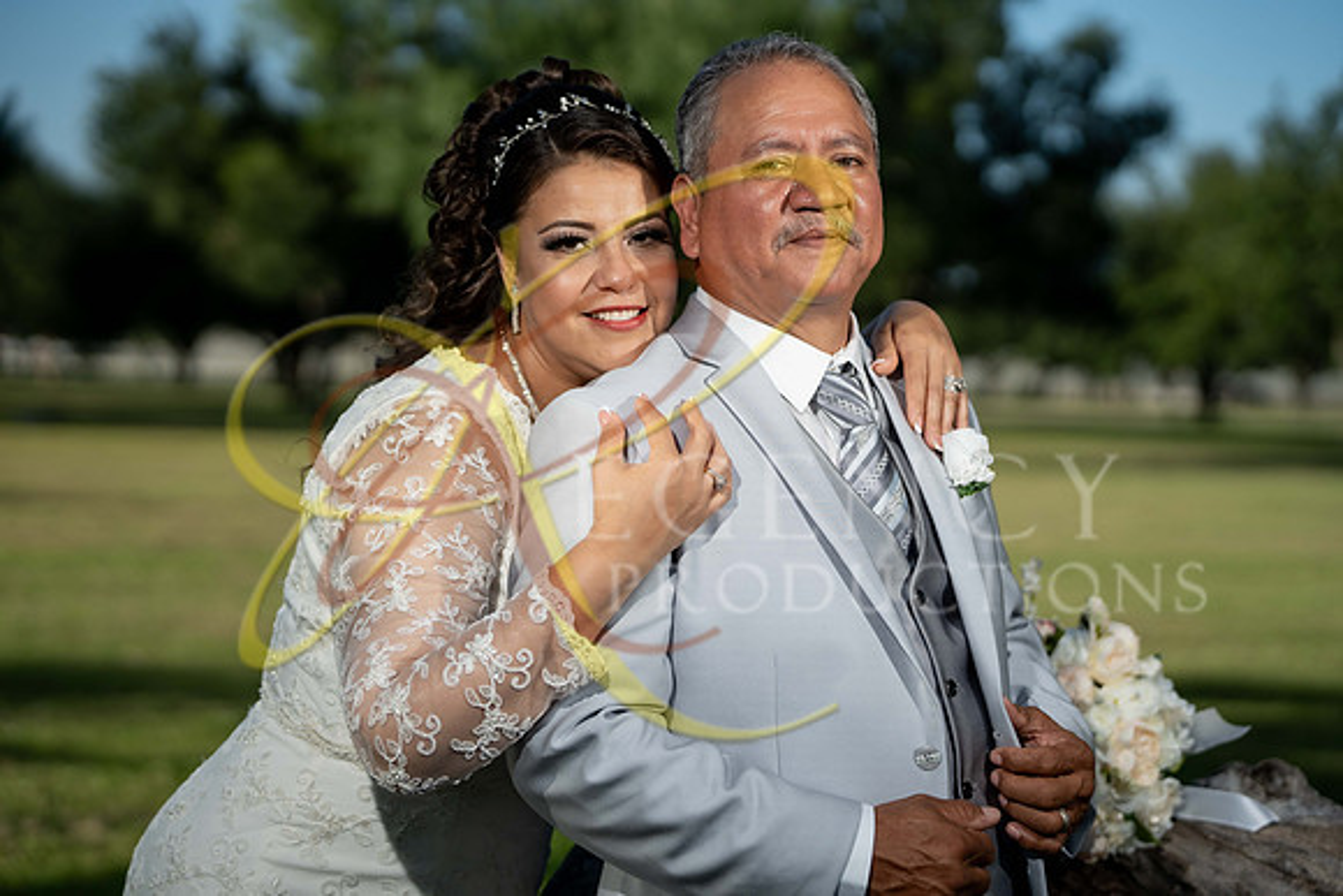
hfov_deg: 28.8
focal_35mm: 70
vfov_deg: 19.5
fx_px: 2612
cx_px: 672
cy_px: 448
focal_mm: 70
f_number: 2.5
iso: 200
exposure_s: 1/4000
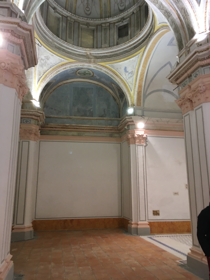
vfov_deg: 61.7
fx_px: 235
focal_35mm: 29
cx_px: 105
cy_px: 140
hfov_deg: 48.2
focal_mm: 4.15
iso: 125
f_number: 2.2
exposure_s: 1/33
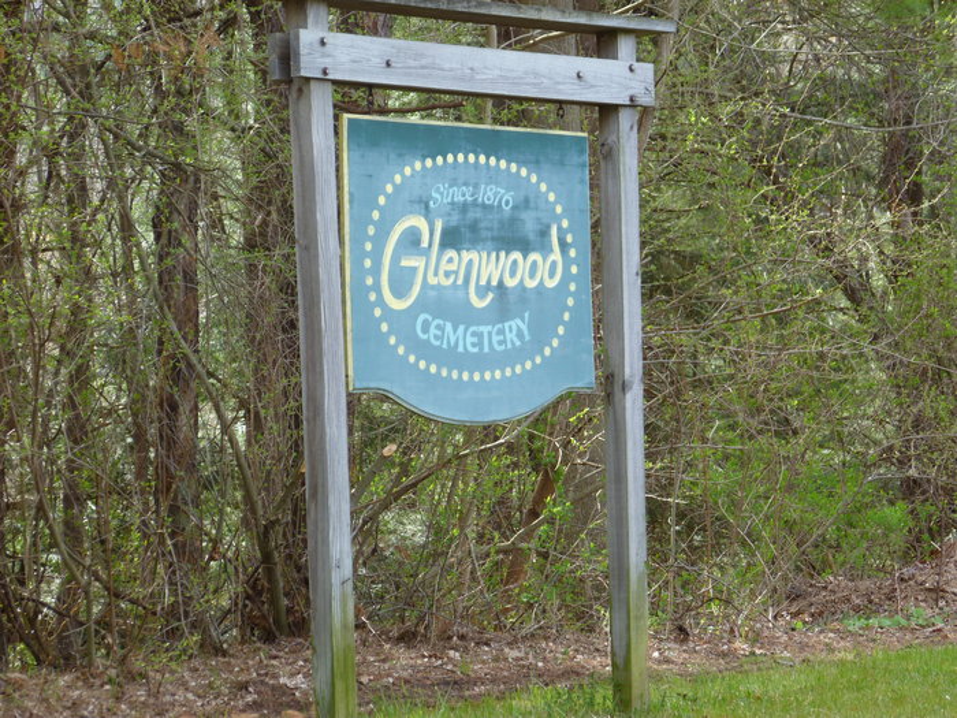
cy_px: 359
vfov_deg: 10.5
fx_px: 3898
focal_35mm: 141
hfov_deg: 14.0
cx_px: 478
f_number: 5.1
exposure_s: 1/60
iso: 100
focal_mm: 25.2
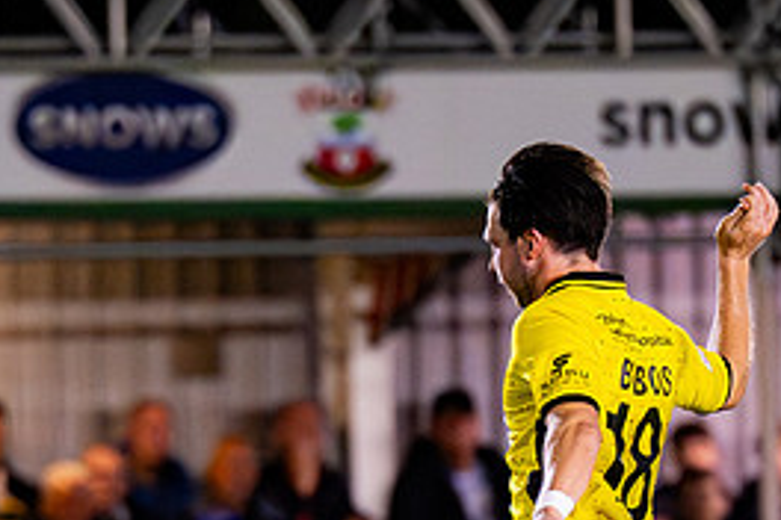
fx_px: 20868
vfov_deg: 1.4
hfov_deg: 2.1
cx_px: 339
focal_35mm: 962
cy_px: 506
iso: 6400
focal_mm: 200
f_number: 2.8
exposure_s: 1/1250
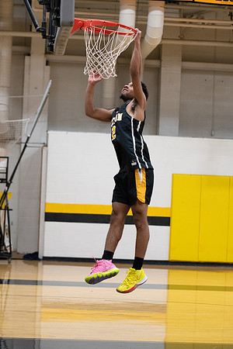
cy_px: 174
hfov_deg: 13.0
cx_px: 116
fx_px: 1019
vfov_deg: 19.5
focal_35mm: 105
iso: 2000
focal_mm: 70
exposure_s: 1/200
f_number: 2.8
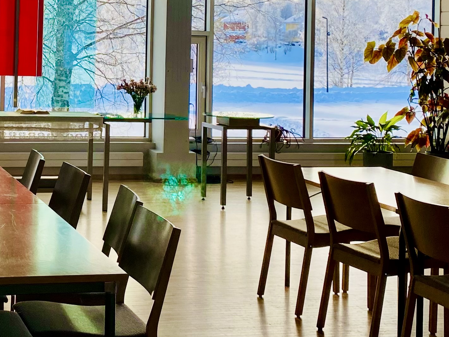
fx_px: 960
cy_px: 34
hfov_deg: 25.5
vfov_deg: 19.5
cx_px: 40
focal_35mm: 74
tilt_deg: +0.0
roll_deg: -1.2
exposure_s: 1/747
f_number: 1.8
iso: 32
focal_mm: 4.25
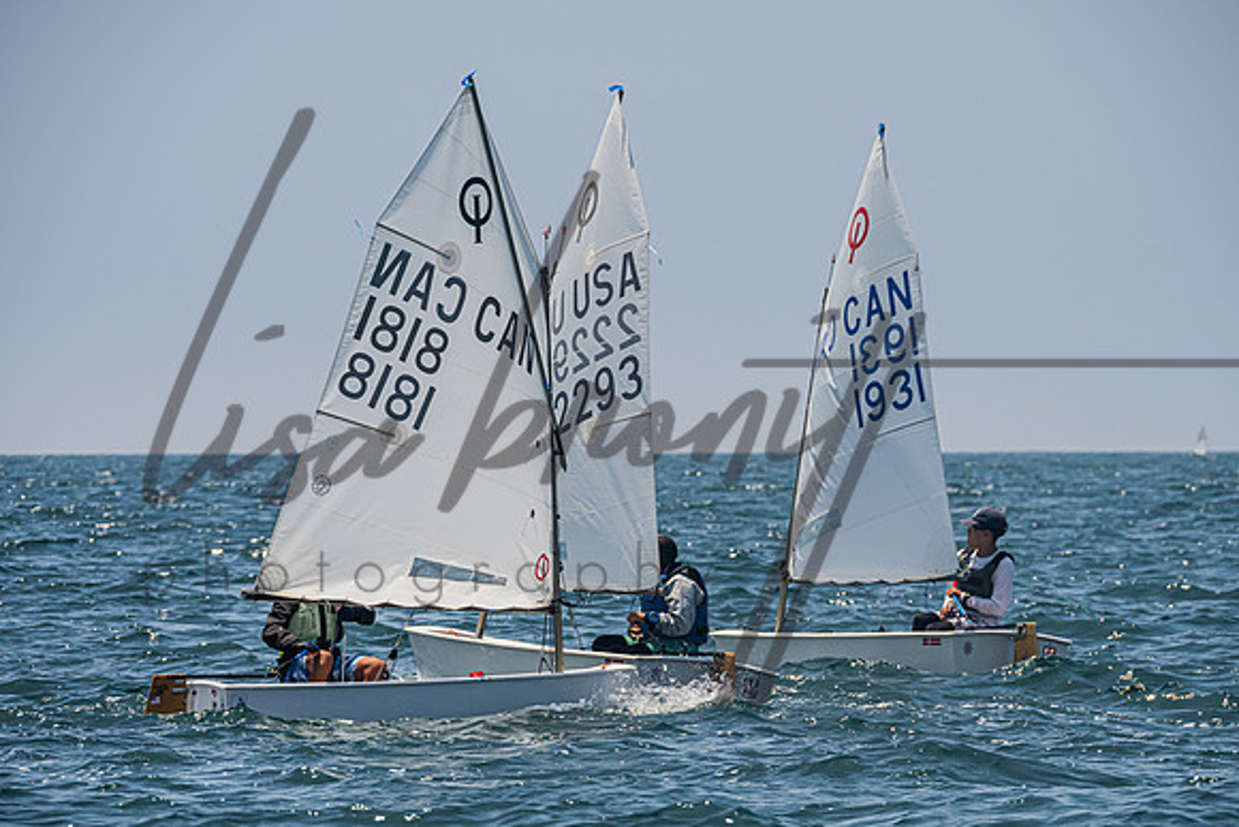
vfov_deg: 5.8
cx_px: 644
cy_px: 467
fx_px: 8222
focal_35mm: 239
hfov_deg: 8.6
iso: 250
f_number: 8
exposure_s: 1/1600
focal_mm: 200
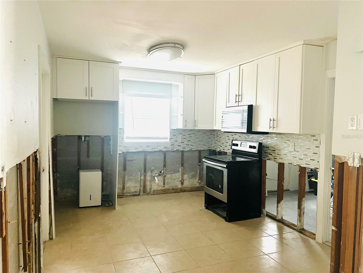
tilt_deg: -2.9
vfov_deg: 53.1
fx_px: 273
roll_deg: -0.4
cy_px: 136
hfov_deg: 67.3
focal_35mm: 26
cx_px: 182
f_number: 1.5
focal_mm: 5.7
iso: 640
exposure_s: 1/35
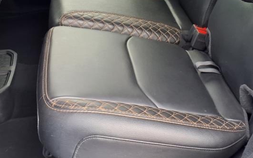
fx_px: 379
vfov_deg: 22.7
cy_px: 4
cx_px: 145
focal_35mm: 55
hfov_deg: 36.8
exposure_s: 1/40
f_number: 1.9
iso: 160
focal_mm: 3.58
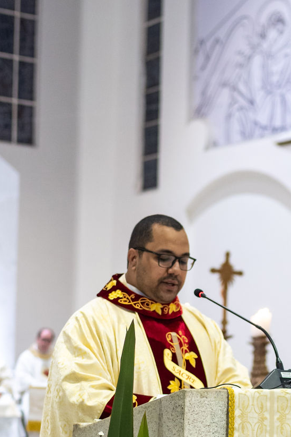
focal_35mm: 97
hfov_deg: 14.1
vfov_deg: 20.7
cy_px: 360
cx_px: 169
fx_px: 1176
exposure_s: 1/160
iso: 1600
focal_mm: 35
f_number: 2
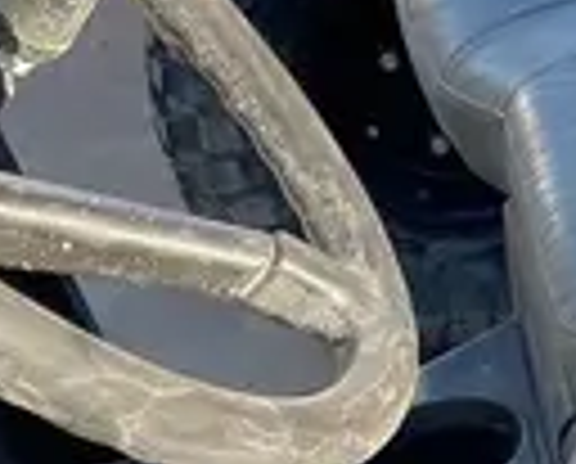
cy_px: 574
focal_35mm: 145
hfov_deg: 12.6
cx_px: 860
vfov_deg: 10.5
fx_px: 2478
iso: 32
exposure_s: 1/367
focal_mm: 4.2
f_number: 1.6
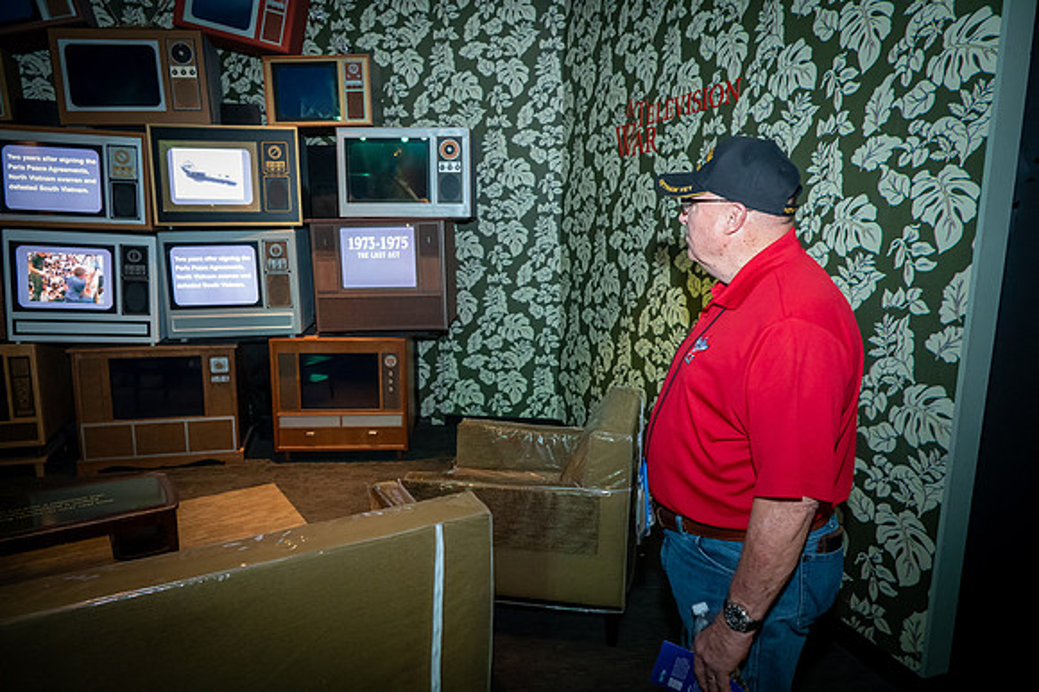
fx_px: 692
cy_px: 346
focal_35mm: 24
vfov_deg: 53.1
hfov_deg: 73.8
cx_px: 520
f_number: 5.6
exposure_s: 1/50
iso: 12800
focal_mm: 24
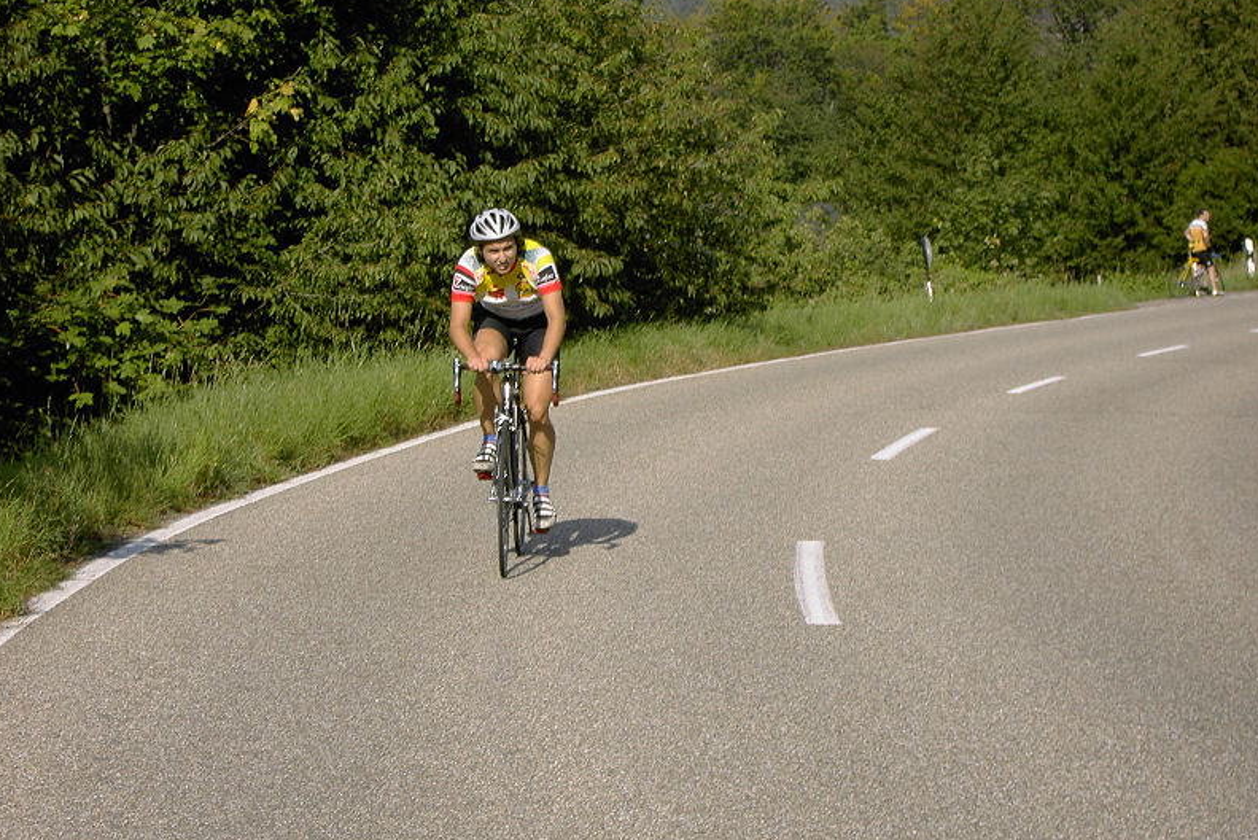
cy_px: 453
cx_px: 628
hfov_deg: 20.0
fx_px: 3565
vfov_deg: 13.4
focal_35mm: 102
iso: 100
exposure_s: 1/400
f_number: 6.7
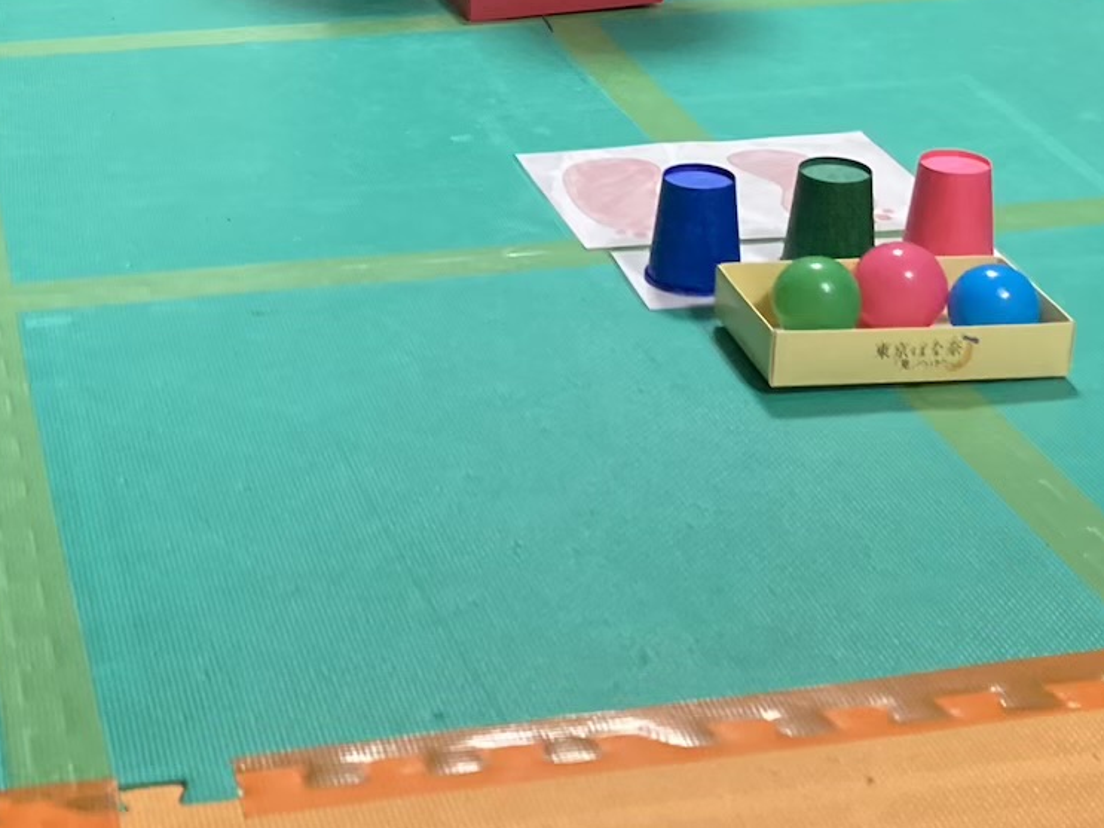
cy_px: 33
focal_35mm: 76
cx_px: 221
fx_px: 2423
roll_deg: +1.5
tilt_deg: -17.3
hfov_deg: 25.2
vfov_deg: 18.9
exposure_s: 1/60
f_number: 1.8
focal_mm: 3.99
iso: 250
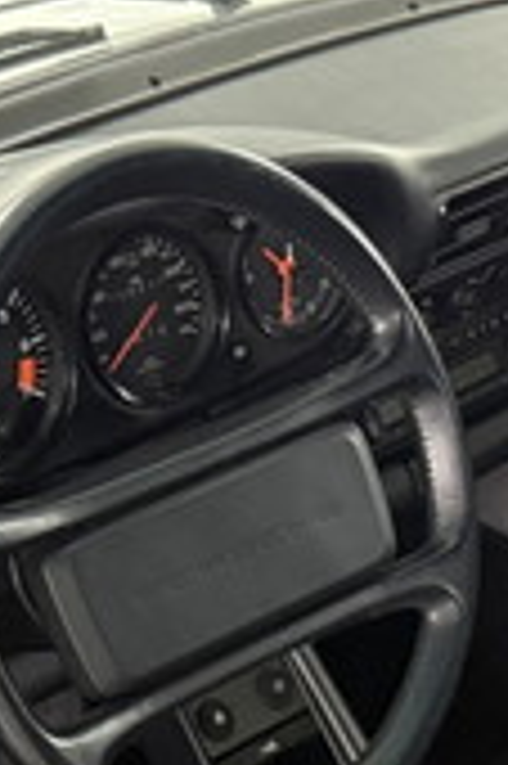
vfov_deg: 17.1
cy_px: 986
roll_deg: +1.6
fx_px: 2397
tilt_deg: -36.3
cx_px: 400
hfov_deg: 12.1
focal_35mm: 113
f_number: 1.78
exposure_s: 1/33
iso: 800
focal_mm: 6.76
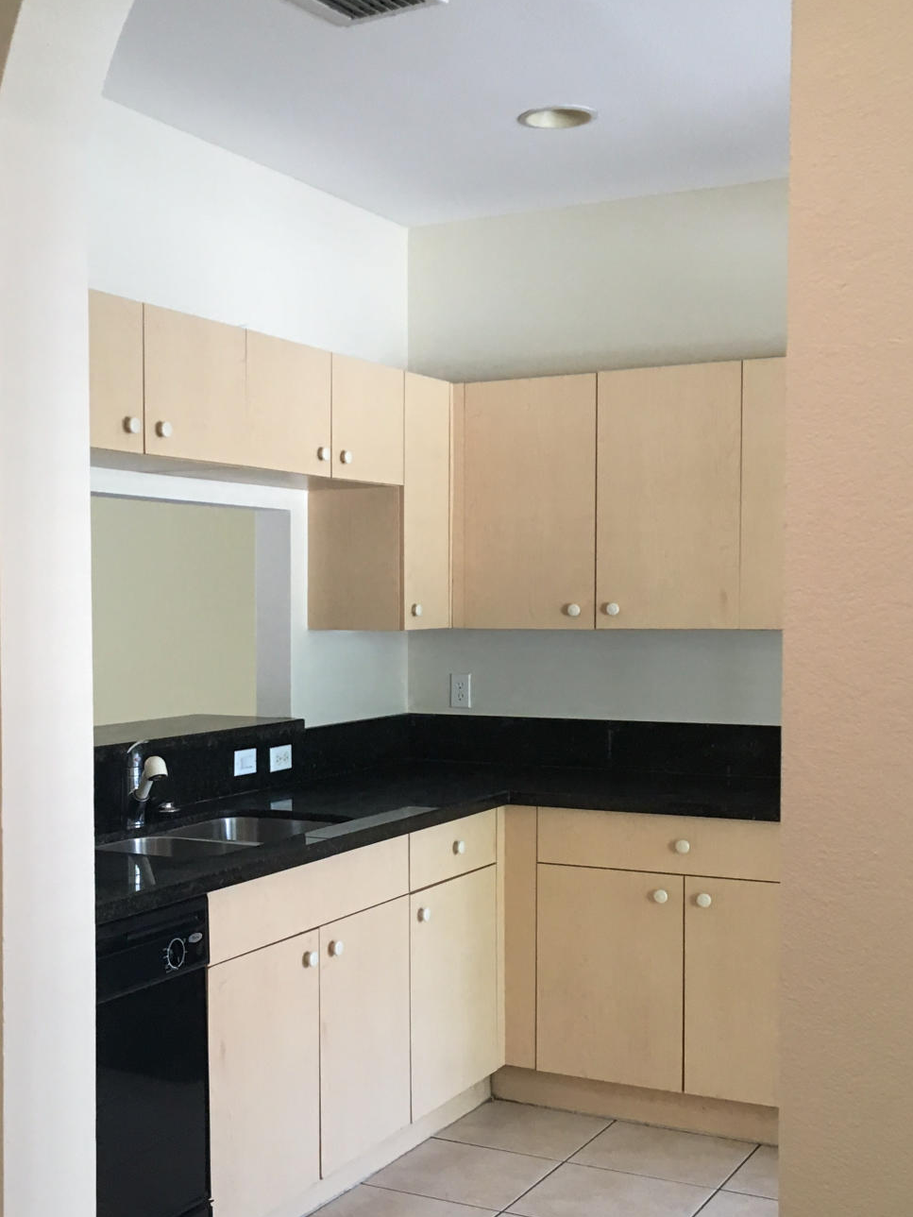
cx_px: 278
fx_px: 1582
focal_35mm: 45
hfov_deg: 31.8
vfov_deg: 41.9
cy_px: 720
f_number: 2.2
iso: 80
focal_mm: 4.15
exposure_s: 1/30
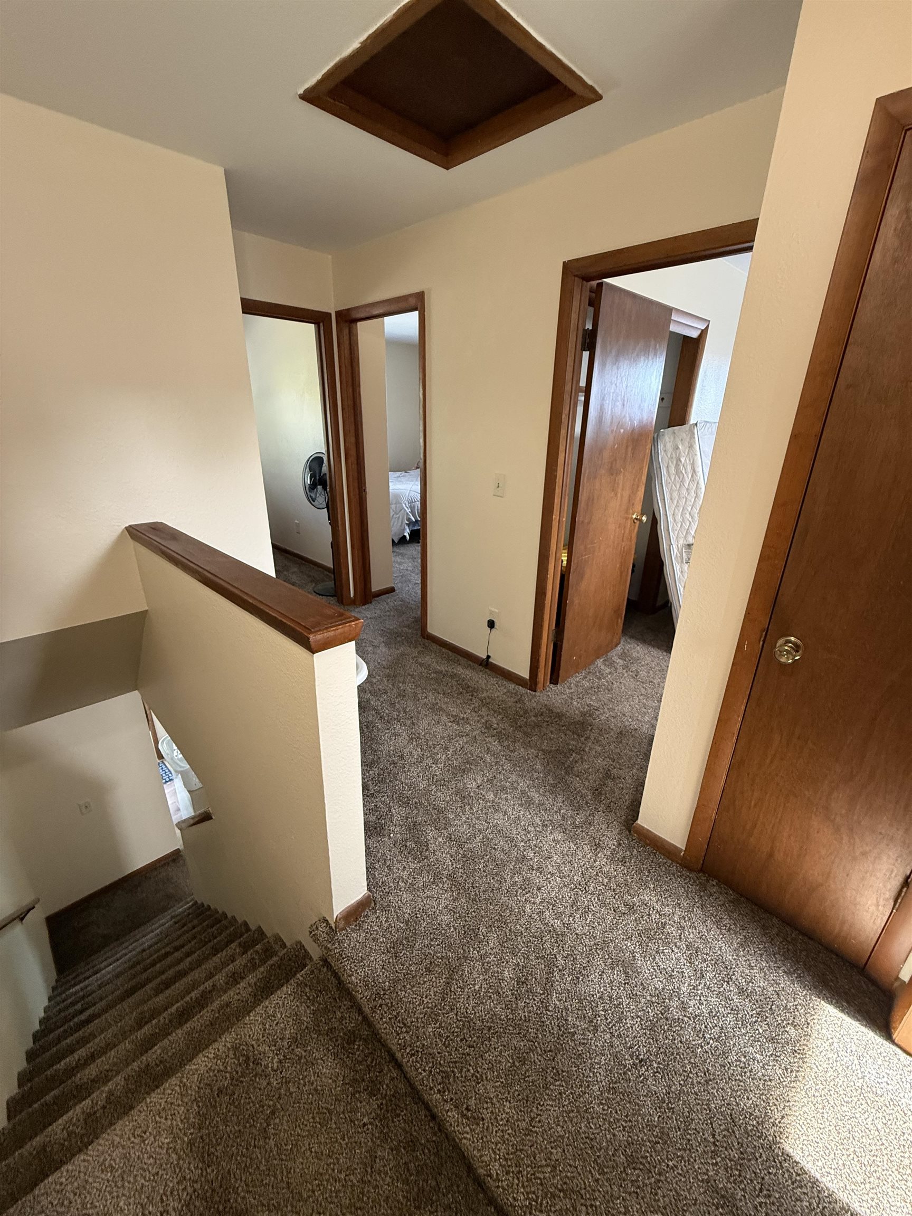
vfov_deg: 102.1
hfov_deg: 85.7
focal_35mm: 14
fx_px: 492
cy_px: 608
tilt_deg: -22.8
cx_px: 456
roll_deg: -0.8
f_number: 2.2
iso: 320
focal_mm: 2.22
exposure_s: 1/60
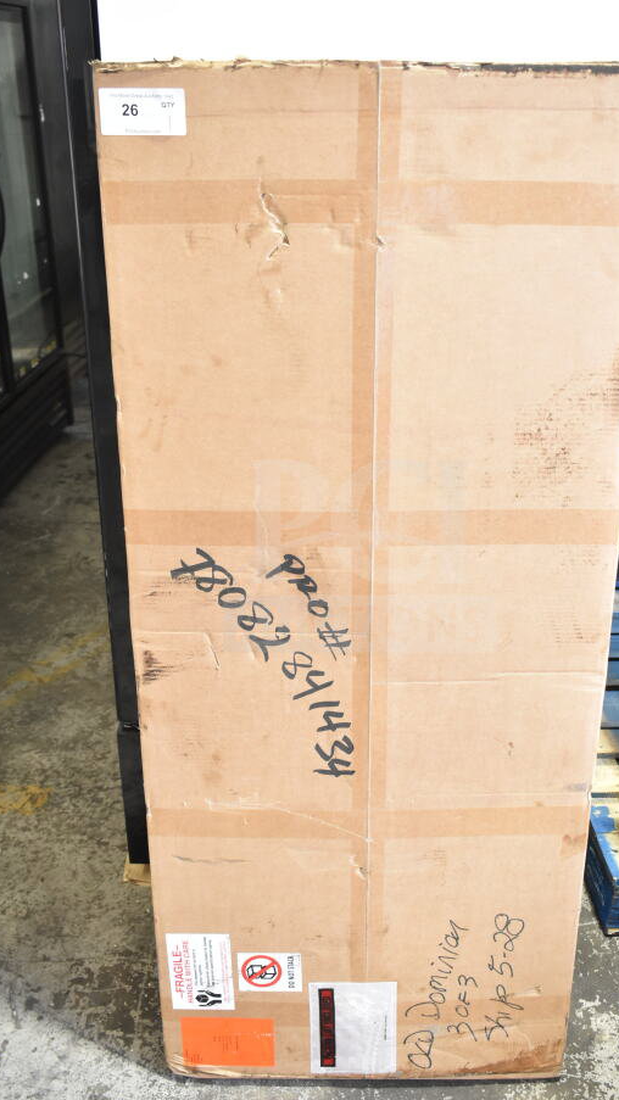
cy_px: 555
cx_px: 359
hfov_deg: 33.7
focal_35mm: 35
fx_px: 1021
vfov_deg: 56.6
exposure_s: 1/100
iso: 1600
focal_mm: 22
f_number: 5
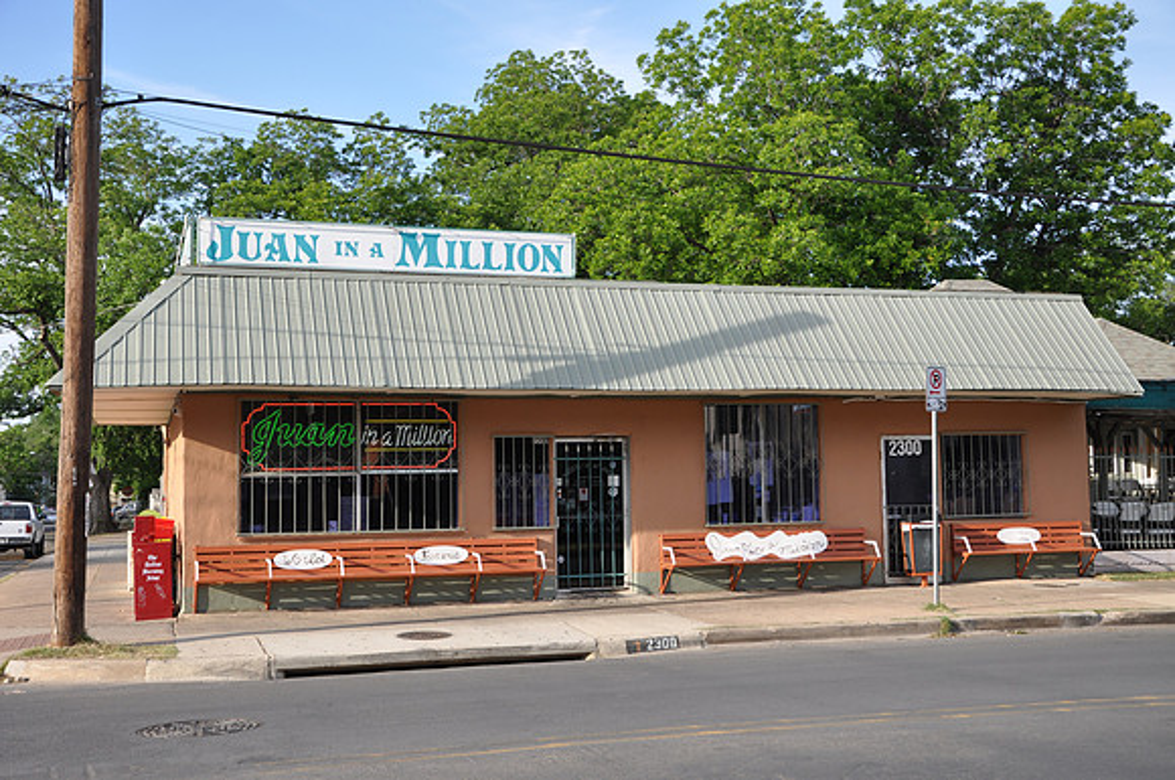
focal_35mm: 42
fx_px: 1369
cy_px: 390
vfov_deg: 31.8
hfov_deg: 46.5
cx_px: 588
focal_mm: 28
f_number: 6.3
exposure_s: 1/160
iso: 200
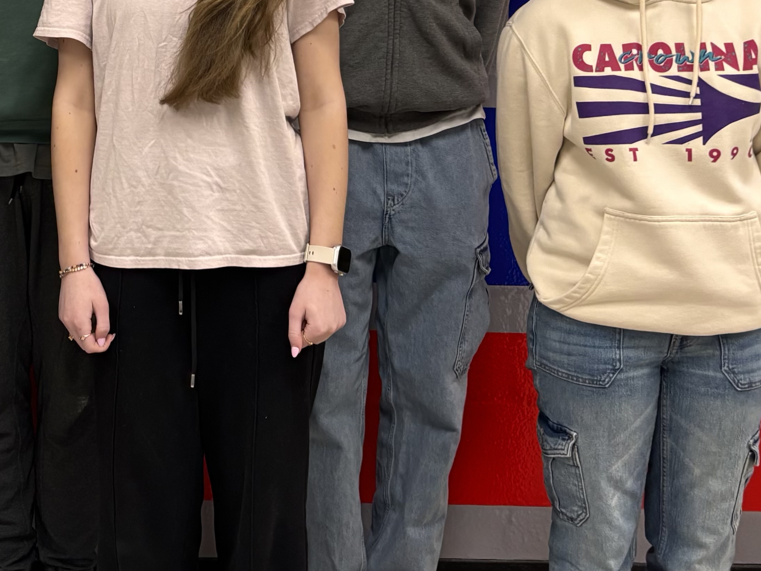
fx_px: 1143
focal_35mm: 52
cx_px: 135
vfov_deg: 27.3
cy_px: 92
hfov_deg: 35.4
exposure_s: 1/60
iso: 250
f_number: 1.6
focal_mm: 5.96
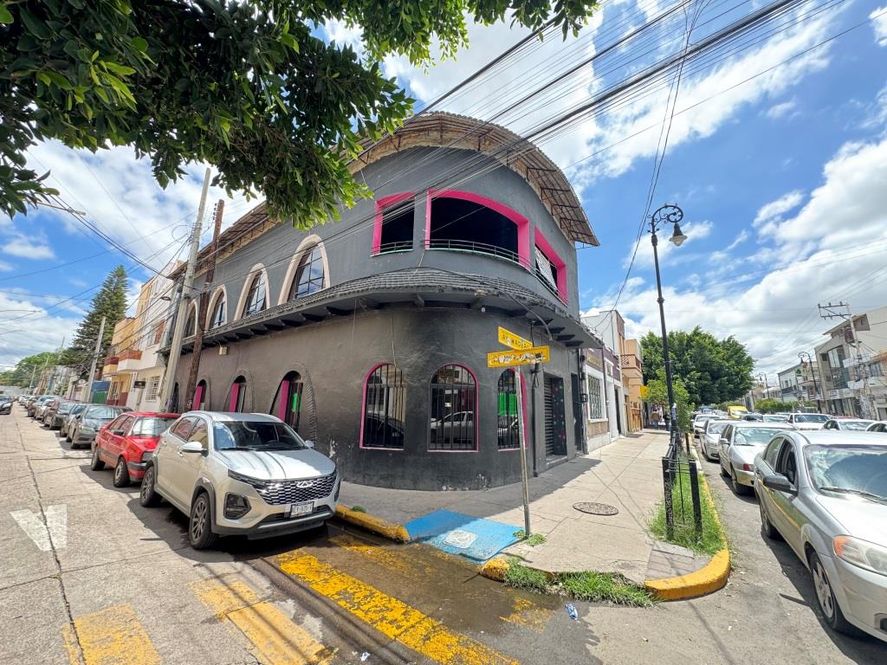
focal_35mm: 14
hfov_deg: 102.1
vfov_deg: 85.7
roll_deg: -1.0
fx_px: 359
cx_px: 444
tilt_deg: +13.8
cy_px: 332
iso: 40
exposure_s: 1/246
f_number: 2.2
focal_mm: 2.22
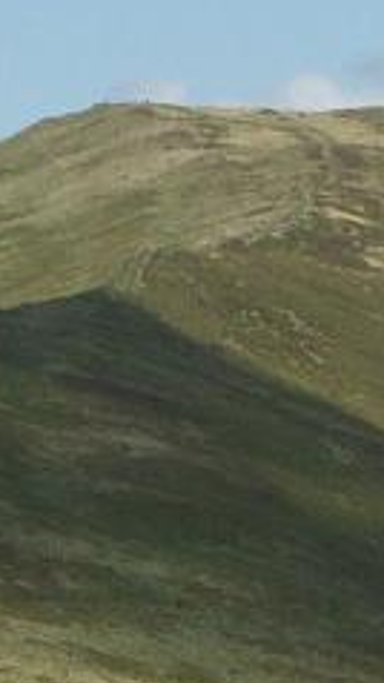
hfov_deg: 3.1
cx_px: 341
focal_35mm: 394
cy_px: 1045
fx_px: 7127
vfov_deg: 5.4
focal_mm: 21.38
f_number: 8
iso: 64
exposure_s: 1/320
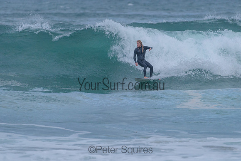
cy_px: 64
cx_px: 132
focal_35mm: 613
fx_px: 4102
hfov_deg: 3.4
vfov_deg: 2.2
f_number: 5.6
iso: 800
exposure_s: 1/2000
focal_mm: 500
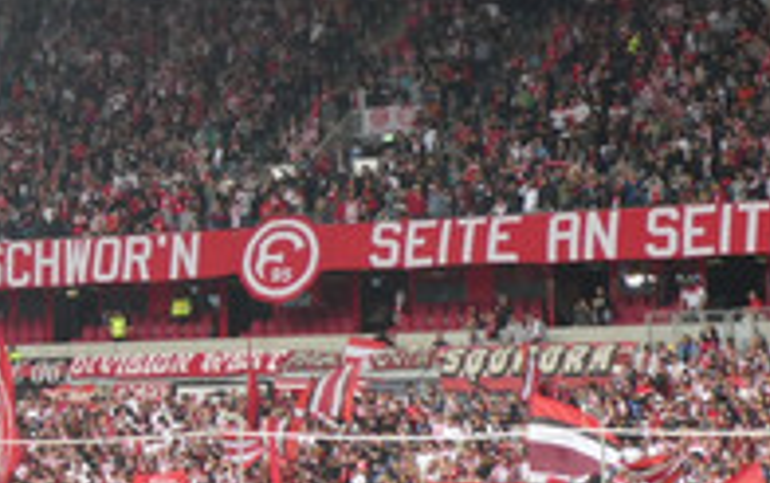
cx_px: -212
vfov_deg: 8.6
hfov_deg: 13.3
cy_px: -39
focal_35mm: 152
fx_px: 3193
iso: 160
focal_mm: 7.8
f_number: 3.9
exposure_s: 1/80
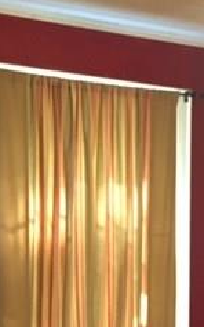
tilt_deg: -2.5
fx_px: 739
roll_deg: -0.8
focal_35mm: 83
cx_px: 218
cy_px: 298
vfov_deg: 24.2
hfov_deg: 15.4
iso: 250
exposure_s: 1/15
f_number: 2.2
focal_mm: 4.15
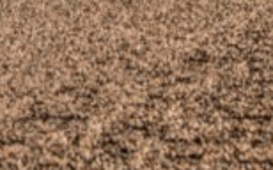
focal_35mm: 416
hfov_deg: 5.0
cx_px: -156
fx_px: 3093
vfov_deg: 3.1
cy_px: -336
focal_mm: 70
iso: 200
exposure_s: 1/320
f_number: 11
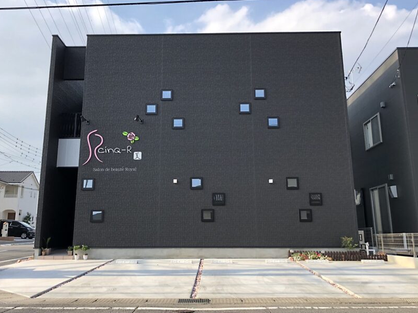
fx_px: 398
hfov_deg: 55.1
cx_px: 174
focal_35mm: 33
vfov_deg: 42.9
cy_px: 141
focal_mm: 4
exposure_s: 1/564
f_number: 1.8
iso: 20
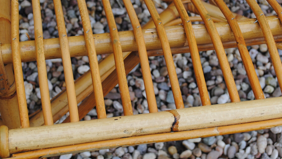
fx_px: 598
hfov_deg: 26.5
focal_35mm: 80
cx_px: 139
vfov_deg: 15.1
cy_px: 45
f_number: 5.6
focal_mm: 32
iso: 100
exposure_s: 1/125
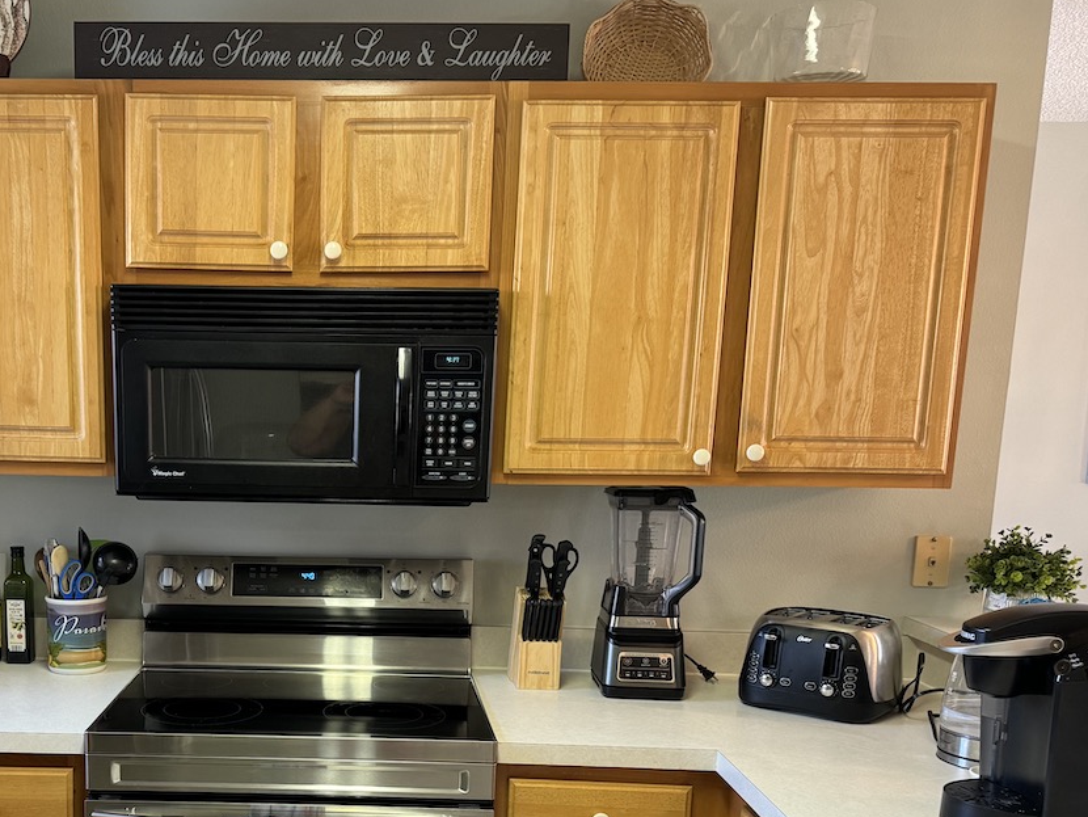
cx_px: 313
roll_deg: -0.8
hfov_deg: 48.7
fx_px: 1163
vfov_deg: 37.7
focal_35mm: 37
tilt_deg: -10.3
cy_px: 612
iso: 250
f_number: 1.78
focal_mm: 6.76
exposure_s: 1/60
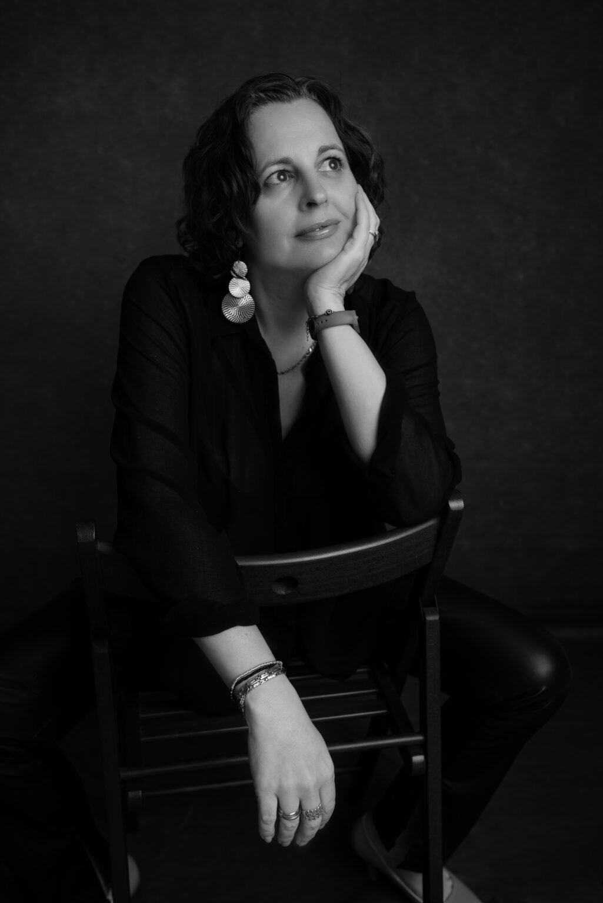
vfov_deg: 54.4
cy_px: 452
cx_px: 302
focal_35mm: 35
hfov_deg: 37.9
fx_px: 879
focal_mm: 35
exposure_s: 1/125
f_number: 4.5
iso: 100
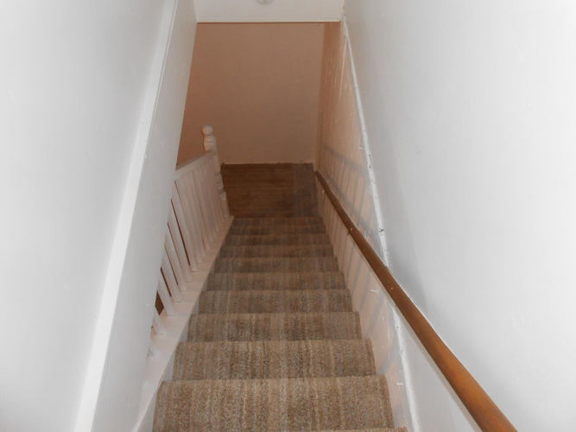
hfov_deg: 67.3
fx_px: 433
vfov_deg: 53.0
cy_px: 216
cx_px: 288
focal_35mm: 26
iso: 200
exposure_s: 1/25
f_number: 3.5
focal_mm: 4.6
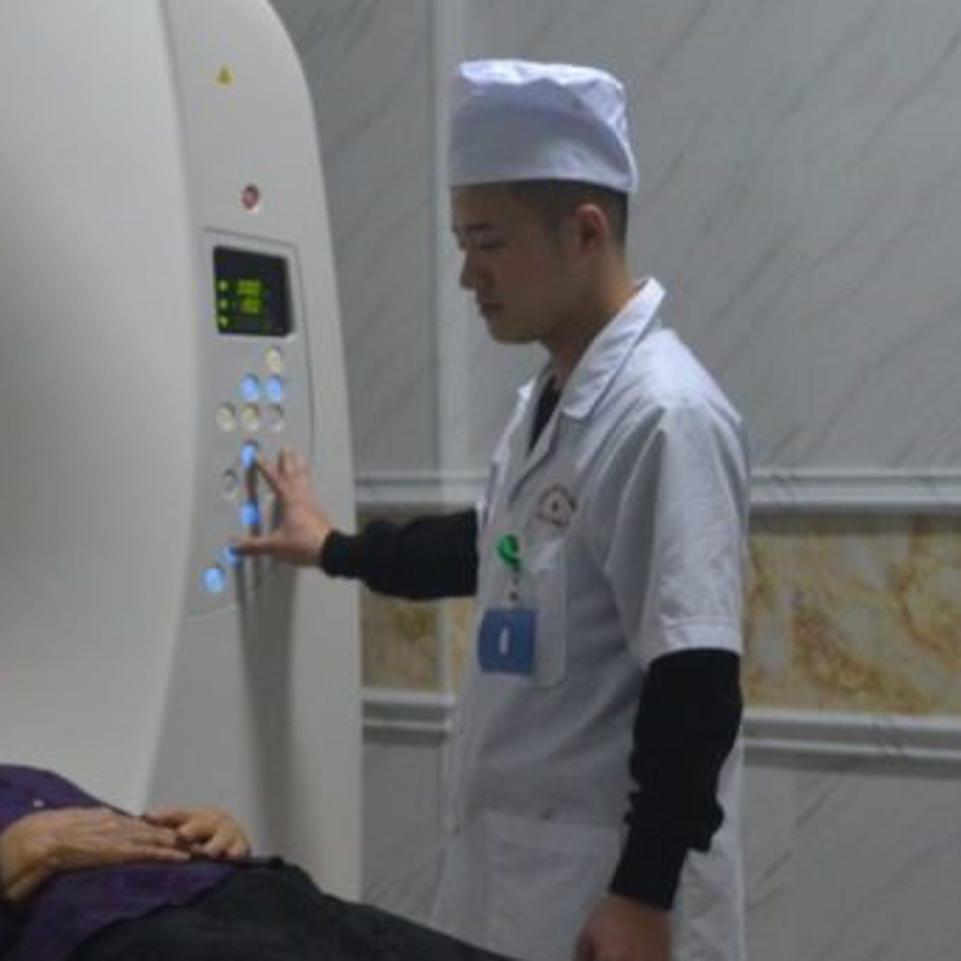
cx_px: -168
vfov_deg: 17.5
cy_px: 360
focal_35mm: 99
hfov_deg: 16.9
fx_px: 3109
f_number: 4.2
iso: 1000
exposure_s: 1/60
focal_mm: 26
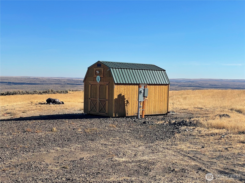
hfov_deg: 36.8
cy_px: 92
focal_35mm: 52
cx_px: 122
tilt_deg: -1.9
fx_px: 368
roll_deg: -1.0
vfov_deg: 28.0
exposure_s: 1/1916
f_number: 2
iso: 25
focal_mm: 6
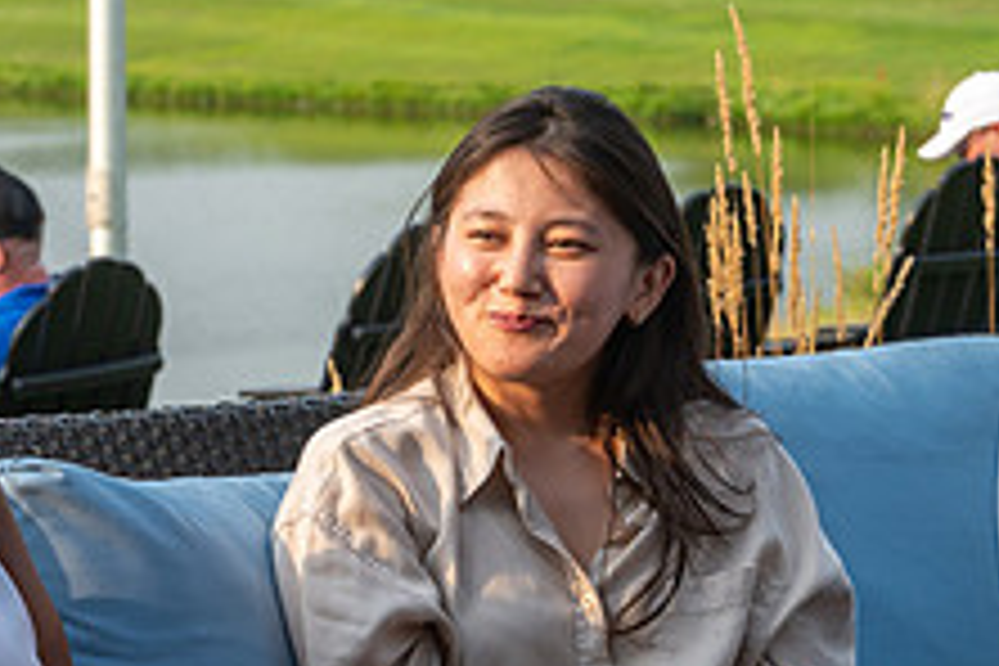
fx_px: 5827
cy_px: 645
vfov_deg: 6.5
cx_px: 570
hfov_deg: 9.8
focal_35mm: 210
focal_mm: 70
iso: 250
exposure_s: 1/320
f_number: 6.3
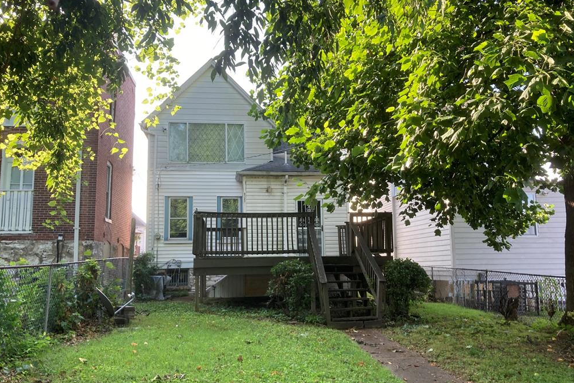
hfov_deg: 61.9
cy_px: 204
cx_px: 280
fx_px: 478
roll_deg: +0.5
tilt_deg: +8.4
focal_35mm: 30
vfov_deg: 43.6
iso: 20
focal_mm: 3.99
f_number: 1.8
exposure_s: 1/159
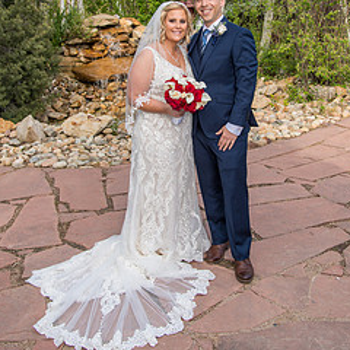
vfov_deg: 38.6
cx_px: 190
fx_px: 492
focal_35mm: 43
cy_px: 106
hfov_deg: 39.1
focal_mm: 27
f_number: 5
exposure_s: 1/250
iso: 100
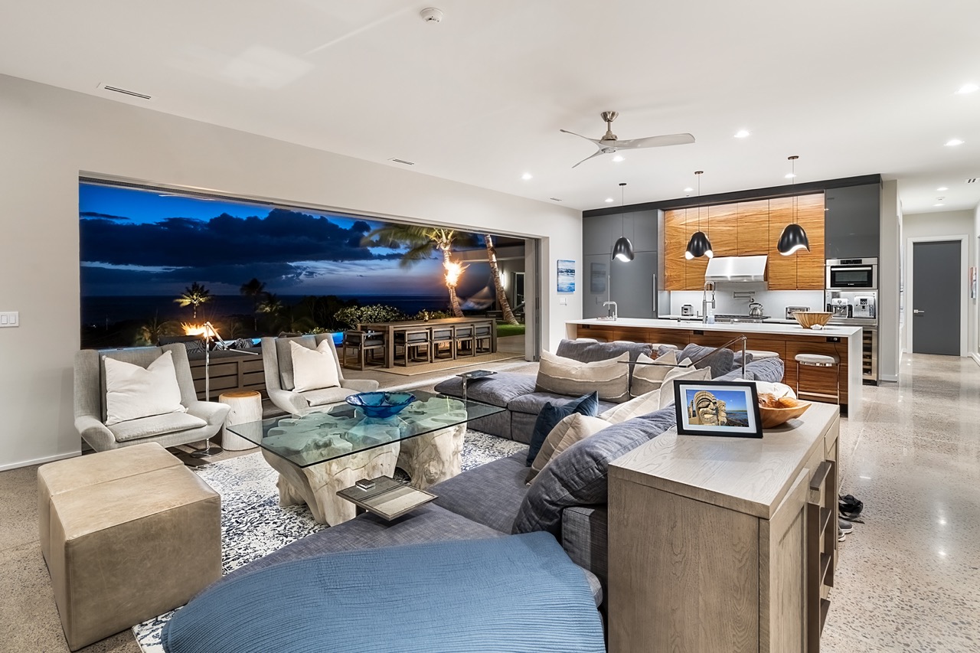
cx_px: 490
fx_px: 435
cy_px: 326
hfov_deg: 96.7
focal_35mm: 16
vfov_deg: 73.7
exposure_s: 1.6
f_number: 8
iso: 100
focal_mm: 16
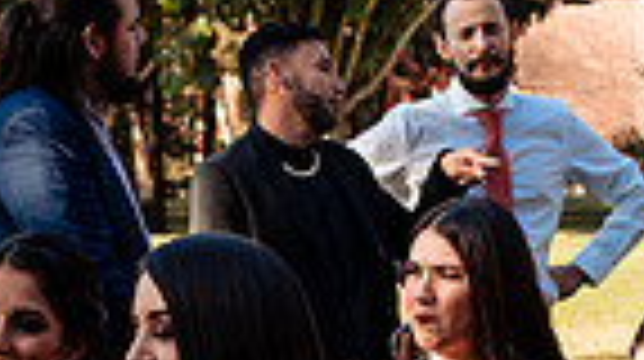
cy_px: 376
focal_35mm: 149
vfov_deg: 8.1
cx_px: 378
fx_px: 2541
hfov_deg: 14.4
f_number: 4
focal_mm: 35
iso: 125
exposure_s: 1/320
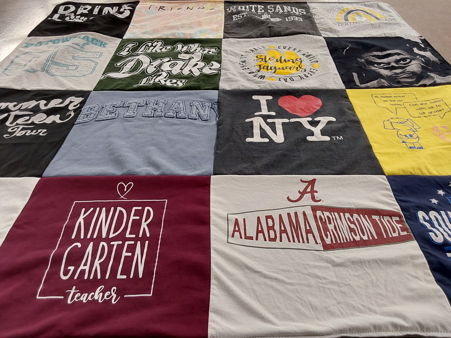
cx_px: 226
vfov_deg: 49.7
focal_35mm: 28
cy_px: 169
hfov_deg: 63.4
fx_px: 365
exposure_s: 1/50
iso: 100
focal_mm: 2.91
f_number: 1.9
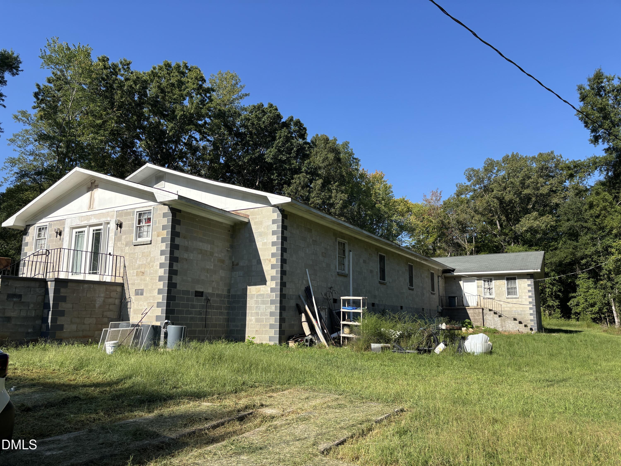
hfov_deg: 67.3
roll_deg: +0.0
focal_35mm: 26
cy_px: 233
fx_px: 466
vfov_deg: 53.1
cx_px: 310
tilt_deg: +9.5
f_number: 1.6
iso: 50
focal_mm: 5.96
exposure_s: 1/2513
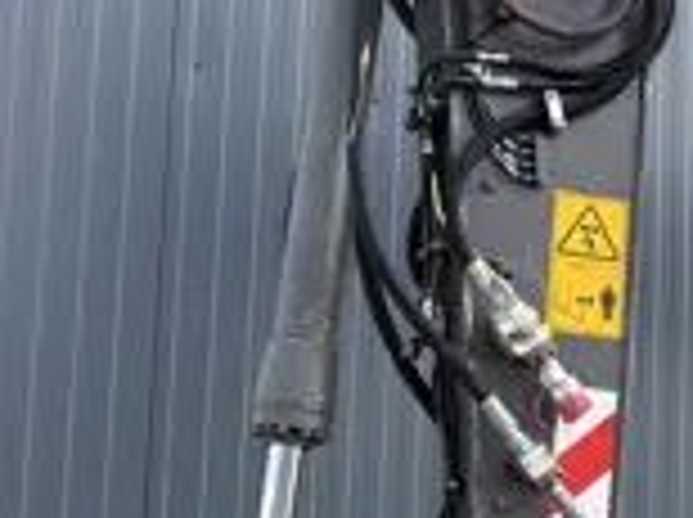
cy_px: 495
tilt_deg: +8.6
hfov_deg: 16.2
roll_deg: +0.5
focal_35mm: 100
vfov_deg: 14.6
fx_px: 1999
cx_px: 1296
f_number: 1.78
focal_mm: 6.76
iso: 80
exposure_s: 1/1086
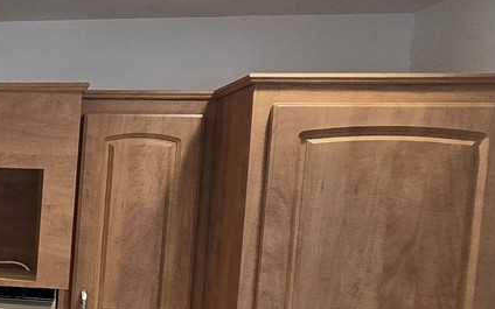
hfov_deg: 26.8
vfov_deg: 24.5
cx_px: -258
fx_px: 701
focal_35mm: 52
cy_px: 245
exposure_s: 1/60
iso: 80
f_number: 2.2
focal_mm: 2.2
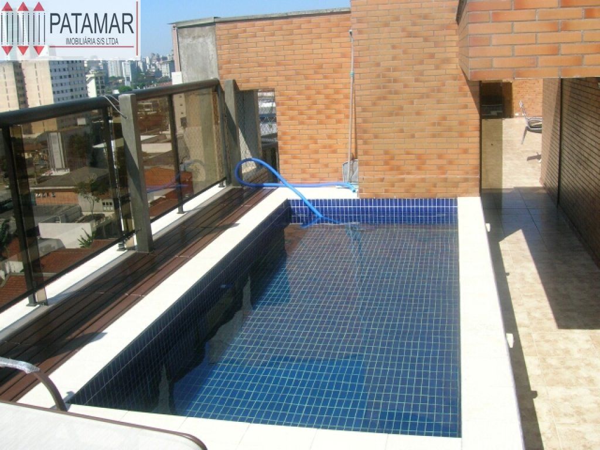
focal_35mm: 34
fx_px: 589
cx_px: 300
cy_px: 225
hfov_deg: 54.0
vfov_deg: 41.8
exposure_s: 1/448
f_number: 4.9
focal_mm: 5.7
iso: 71
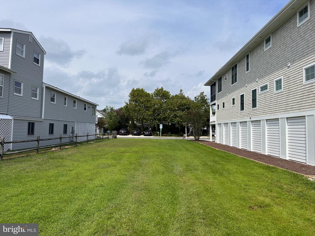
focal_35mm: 24
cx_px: 158
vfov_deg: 56.8
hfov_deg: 71.6
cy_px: 118
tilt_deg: +3.7
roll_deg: -2.1
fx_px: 218
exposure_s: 1/7042
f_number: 1.78
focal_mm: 6.86
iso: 80
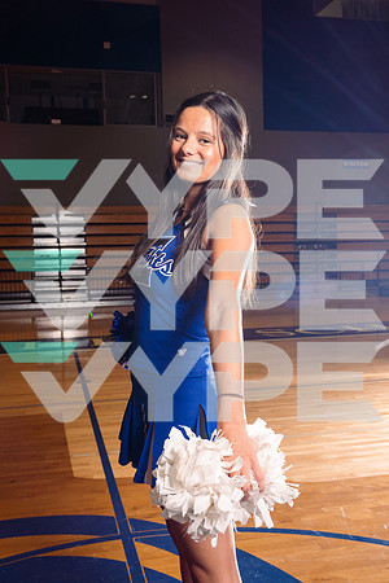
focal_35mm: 37
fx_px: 600
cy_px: 292
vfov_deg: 51.9
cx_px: 194
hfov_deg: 35.9
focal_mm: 37
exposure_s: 1/250
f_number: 8
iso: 250
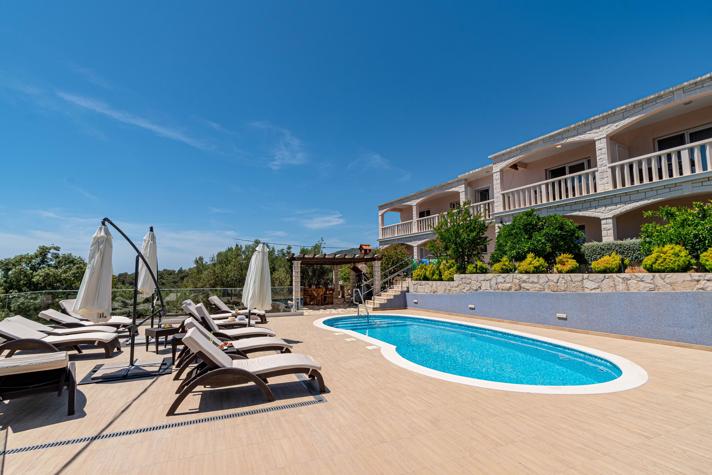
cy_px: 238
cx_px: 356
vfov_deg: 77.3
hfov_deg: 100.4
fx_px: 297
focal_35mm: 15
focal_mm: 10
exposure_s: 1/1250
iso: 200
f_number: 11
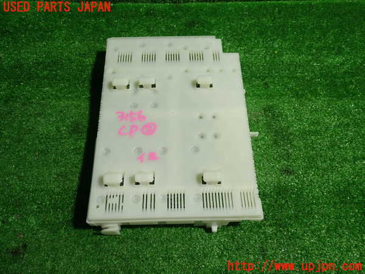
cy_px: 137
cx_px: 182
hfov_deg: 60.0
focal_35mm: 30
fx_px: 316
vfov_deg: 46.8
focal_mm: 5.4
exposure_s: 1/50
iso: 200
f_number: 2.3
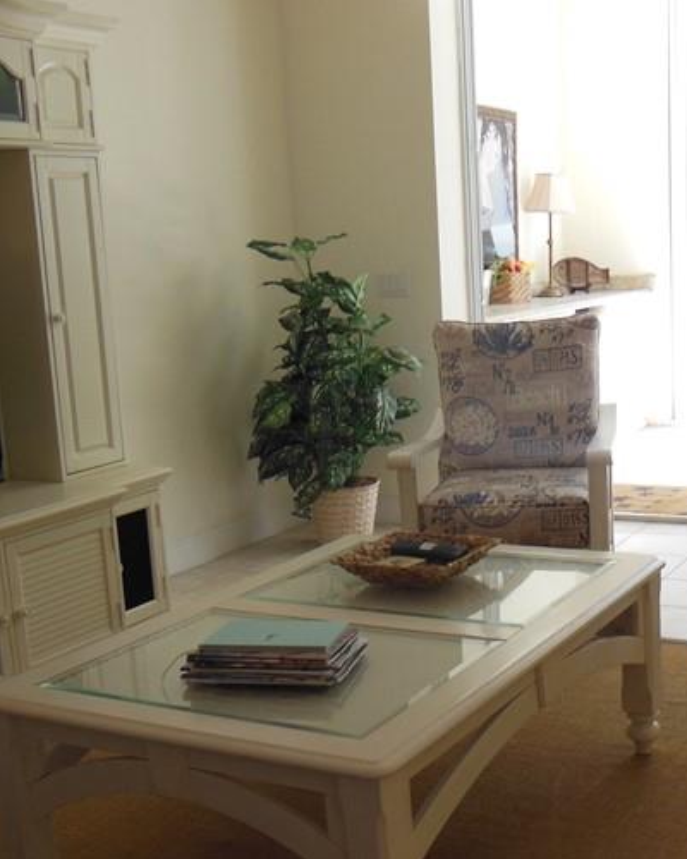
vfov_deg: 37.2
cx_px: 410
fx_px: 1271
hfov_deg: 30.2
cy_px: 509
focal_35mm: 50
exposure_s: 1/30
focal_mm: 4.5
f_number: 3.5
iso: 125
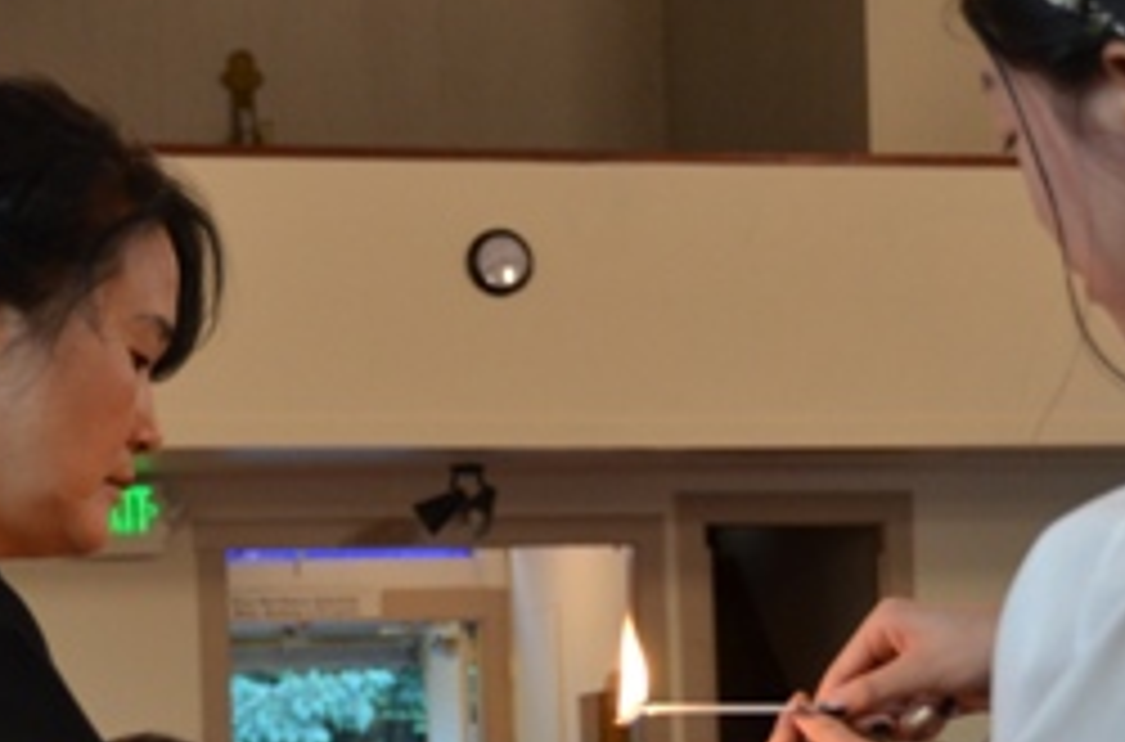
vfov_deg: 11.0
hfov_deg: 16.7
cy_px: 621
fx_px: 3832
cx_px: 441
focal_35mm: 123
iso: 800
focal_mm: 32
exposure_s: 1/60
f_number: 4.2
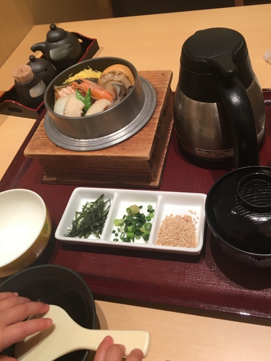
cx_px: 151
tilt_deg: -46.5
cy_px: 158
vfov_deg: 55.2
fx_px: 344
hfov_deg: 42.9
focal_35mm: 33
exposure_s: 1/30
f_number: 2.2
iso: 50
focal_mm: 4.15
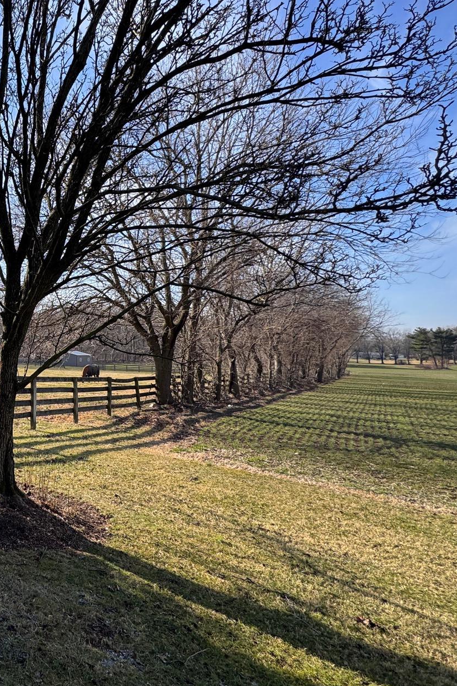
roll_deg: -1.6
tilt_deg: +4.6
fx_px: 457
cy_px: 306
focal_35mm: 24
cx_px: -84
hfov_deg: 39.4
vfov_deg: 73.5
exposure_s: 1/582
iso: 40
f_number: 2.2
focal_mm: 2.22
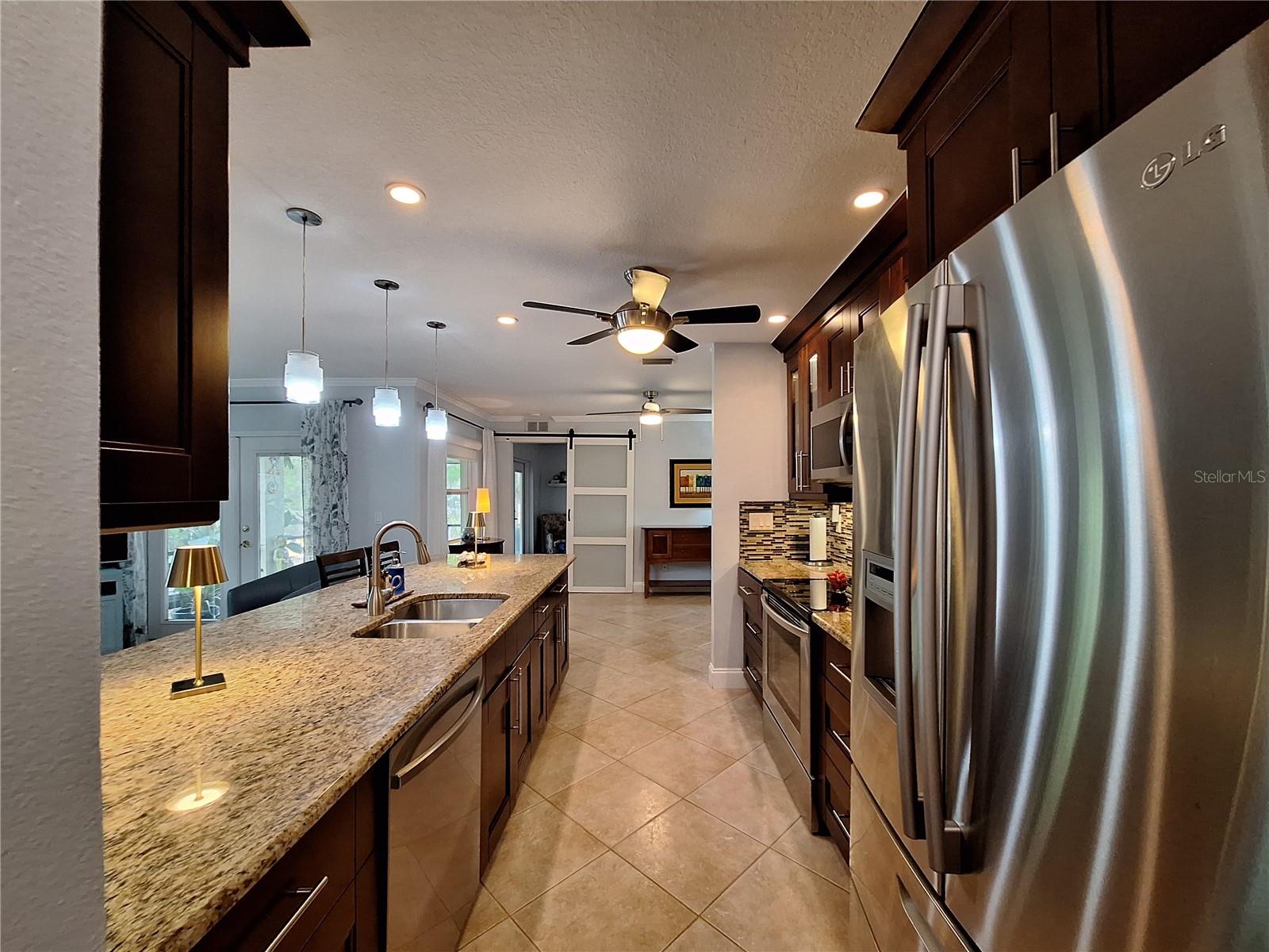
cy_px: 476
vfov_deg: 89.9
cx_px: 634
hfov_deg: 106.2
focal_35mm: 13
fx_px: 477
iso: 200
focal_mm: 1.74
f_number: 2.2
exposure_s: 1/40
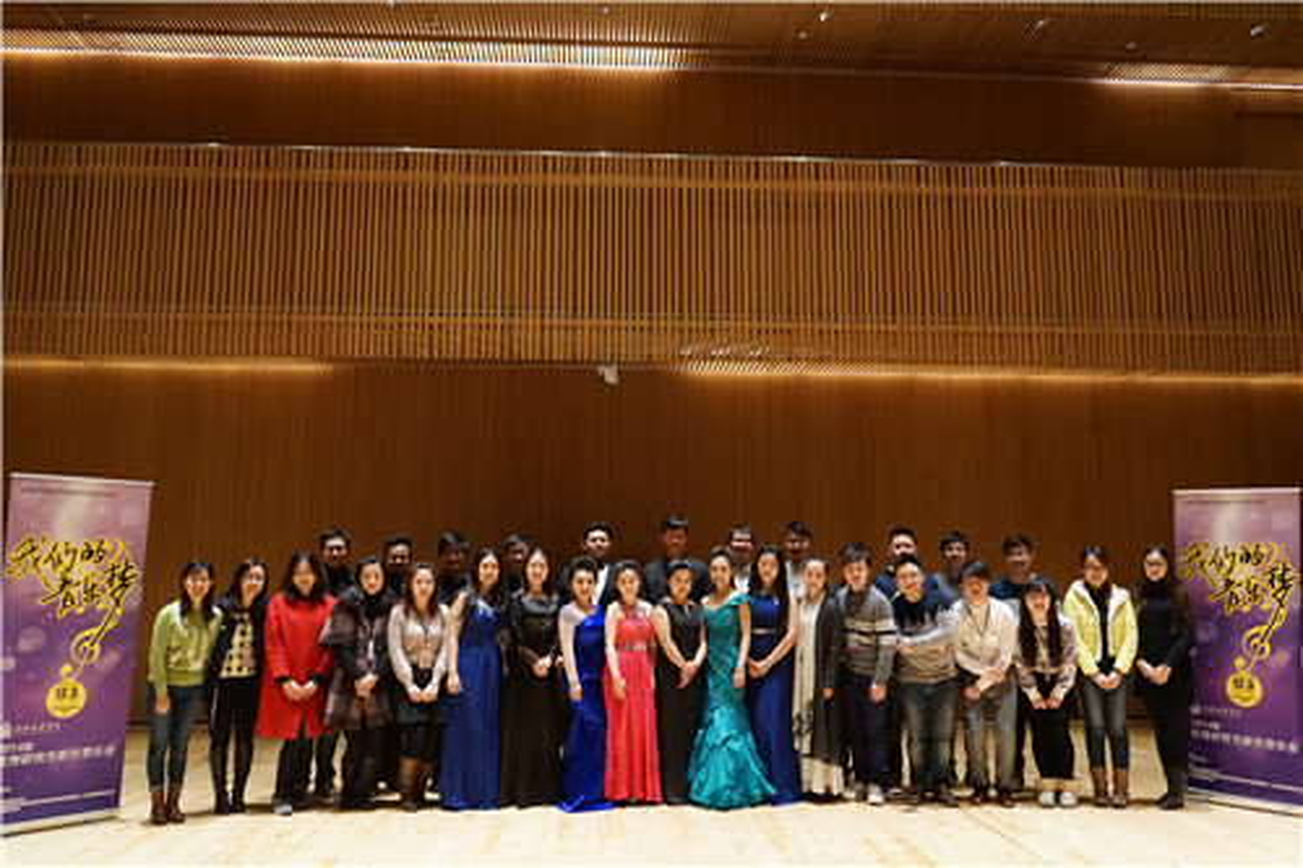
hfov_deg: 63.7
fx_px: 1049
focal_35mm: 29
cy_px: 434
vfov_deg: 44.9
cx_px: 652
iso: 4000
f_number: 3.5
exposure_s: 1/160
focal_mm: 29
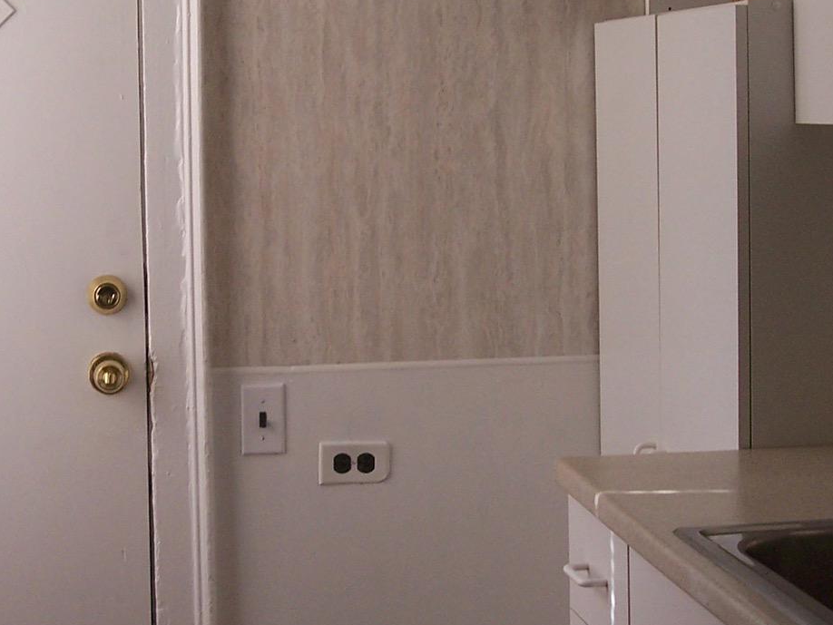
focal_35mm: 87
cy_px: 145
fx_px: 2094
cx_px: 346
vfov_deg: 16.9
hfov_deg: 22.5
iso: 100
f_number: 3.4
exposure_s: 1/60
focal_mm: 8
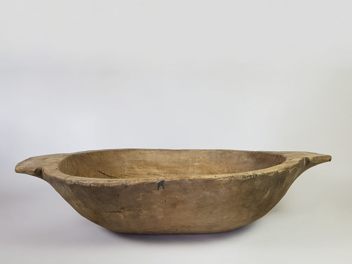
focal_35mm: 26
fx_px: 264
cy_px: 132
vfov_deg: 53.1
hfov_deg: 67.3
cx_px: 176
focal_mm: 4.2
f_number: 1.7
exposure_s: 1/50
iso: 100
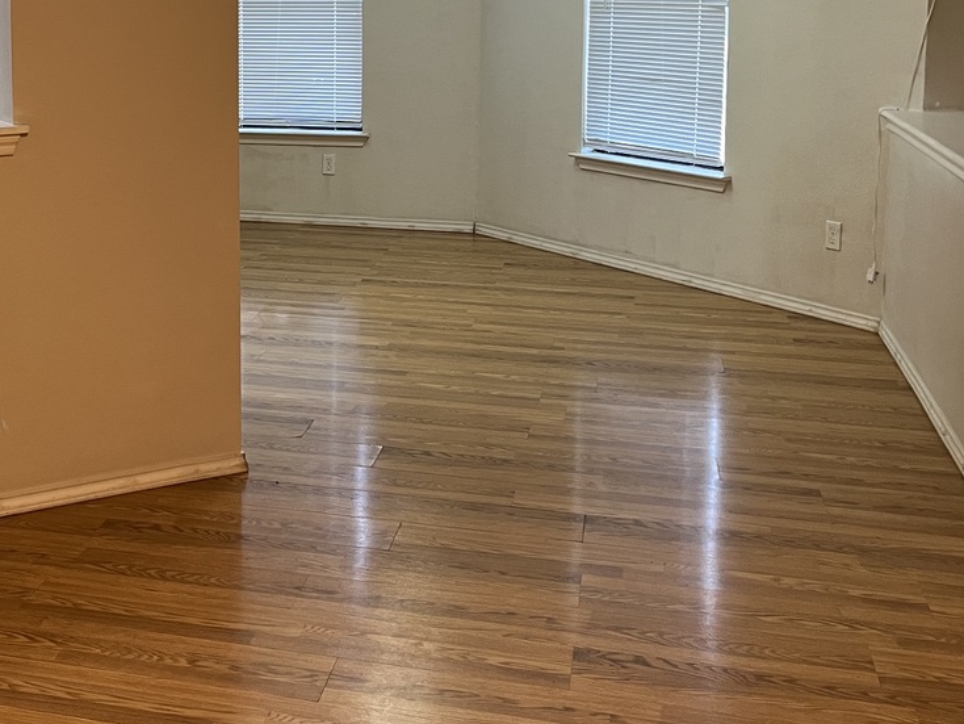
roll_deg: +0.1
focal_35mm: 51
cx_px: 196
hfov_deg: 36.2
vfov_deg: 27.8
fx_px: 1421
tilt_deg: -7.0
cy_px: 114
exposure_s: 1/60
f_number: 1.6
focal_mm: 5.1
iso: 80
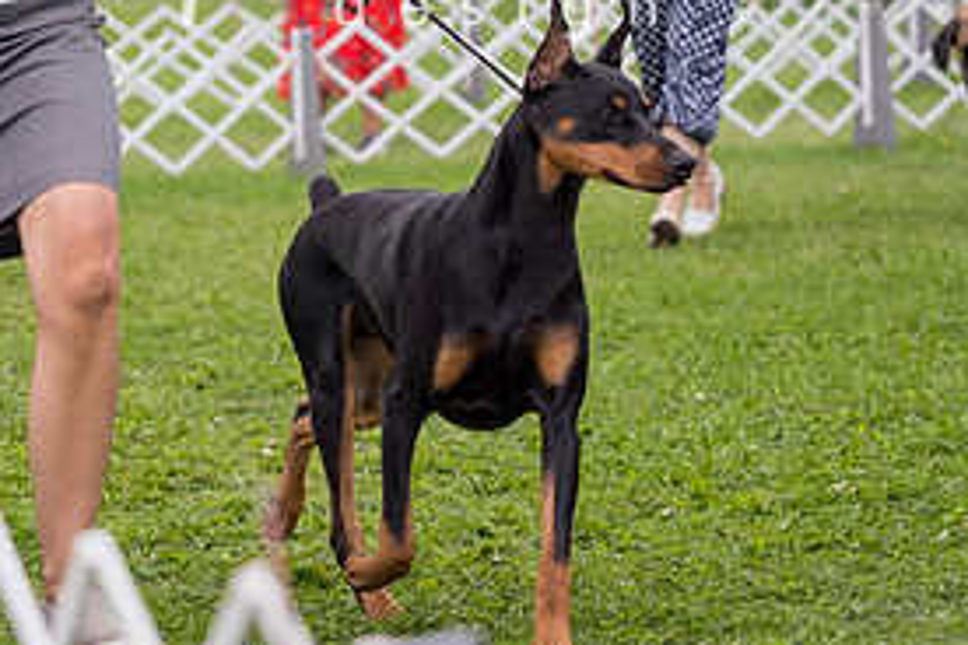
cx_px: 221
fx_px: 4571
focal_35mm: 170
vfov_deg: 8.1
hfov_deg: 12.0
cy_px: 114
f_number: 2.8
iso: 100
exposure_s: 1/1000
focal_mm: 81
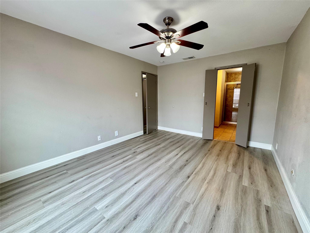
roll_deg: +0.4
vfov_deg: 85.7
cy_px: 116
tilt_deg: -9.3
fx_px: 125
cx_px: 155
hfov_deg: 102.1
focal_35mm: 14
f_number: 2.2
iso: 160
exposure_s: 1/60
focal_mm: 2.22
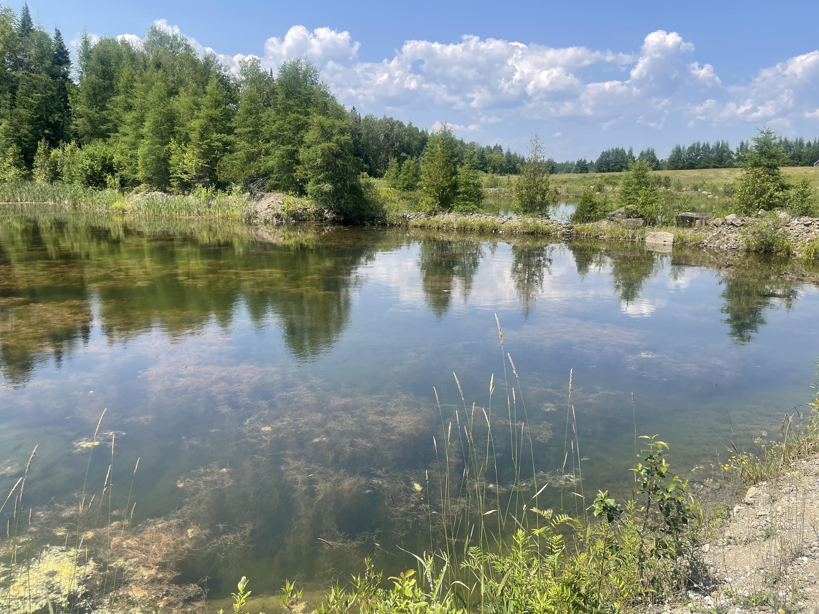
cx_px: 410
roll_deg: -1.3
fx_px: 591
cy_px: 307
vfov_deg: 54.9
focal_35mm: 25
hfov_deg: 69.4
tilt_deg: -11.9
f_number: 1.6
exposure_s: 1/2247
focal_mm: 5.1
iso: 32
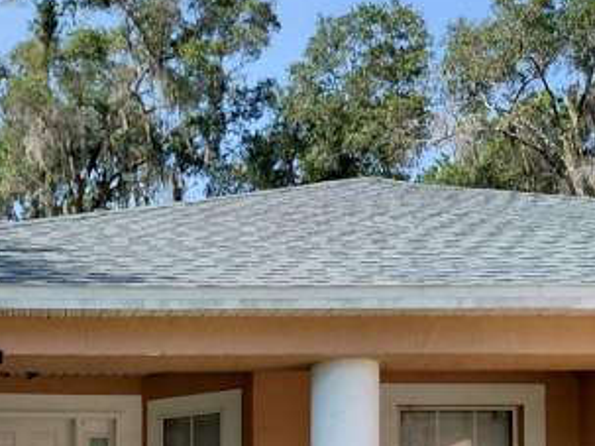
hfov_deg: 28.4
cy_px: 513
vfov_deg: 21.0
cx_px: 79
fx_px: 1134
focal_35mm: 66
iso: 50
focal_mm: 4.69
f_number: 1.8
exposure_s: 1/953
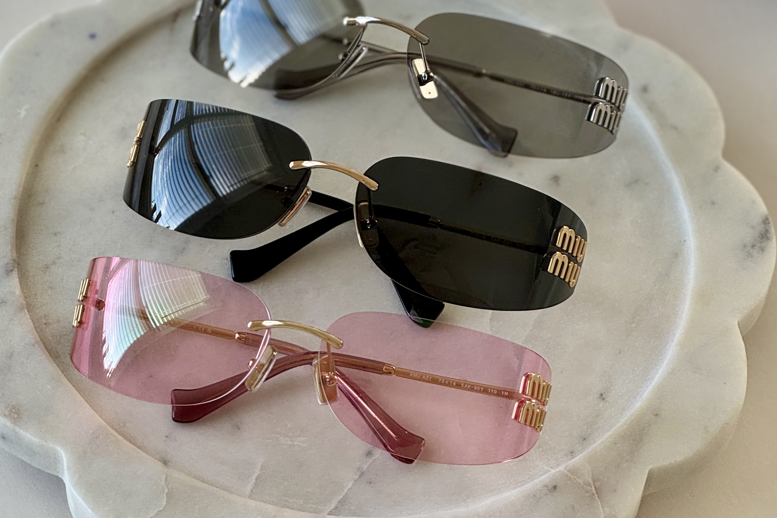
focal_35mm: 126
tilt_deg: -50.6
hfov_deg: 16.3
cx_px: 367
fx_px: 2719
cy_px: 163
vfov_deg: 10.9
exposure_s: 1/99
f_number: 2.8
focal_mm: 9
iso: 64
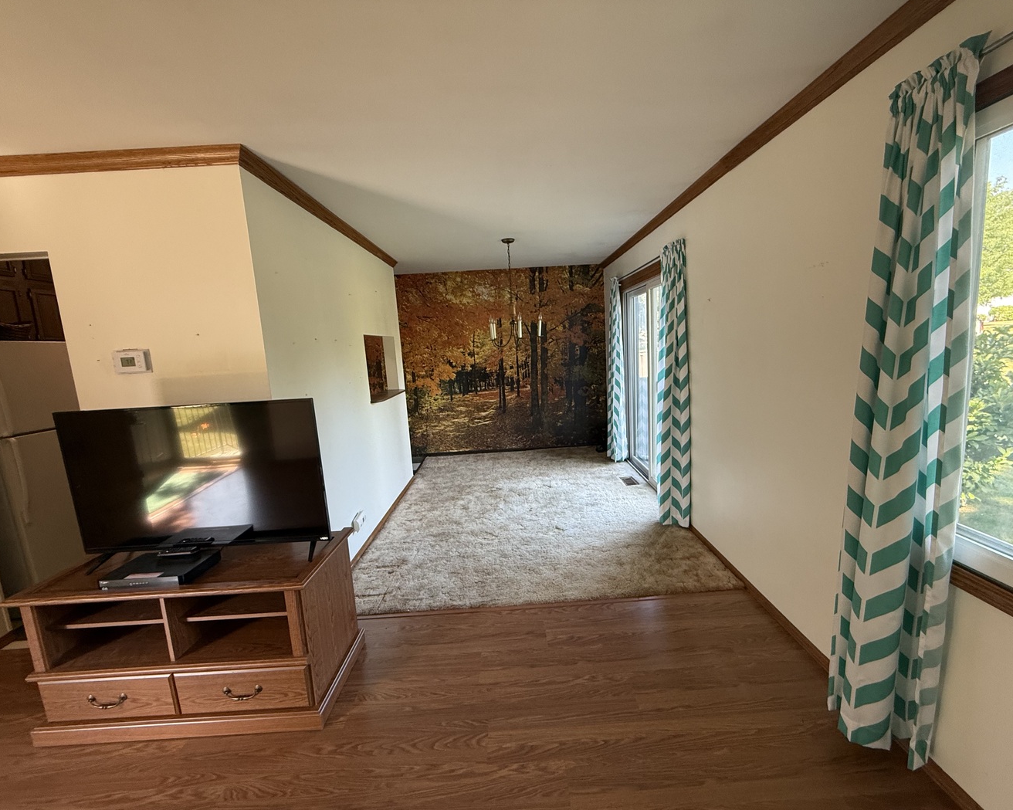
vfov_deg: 84.0
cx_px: 522
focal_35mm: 15
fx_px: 450
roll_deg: +3.0
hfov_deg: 96.8
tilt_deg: -7.6
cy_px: 412
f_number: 2.2
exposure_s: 1/99
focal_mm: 2.22
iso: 250
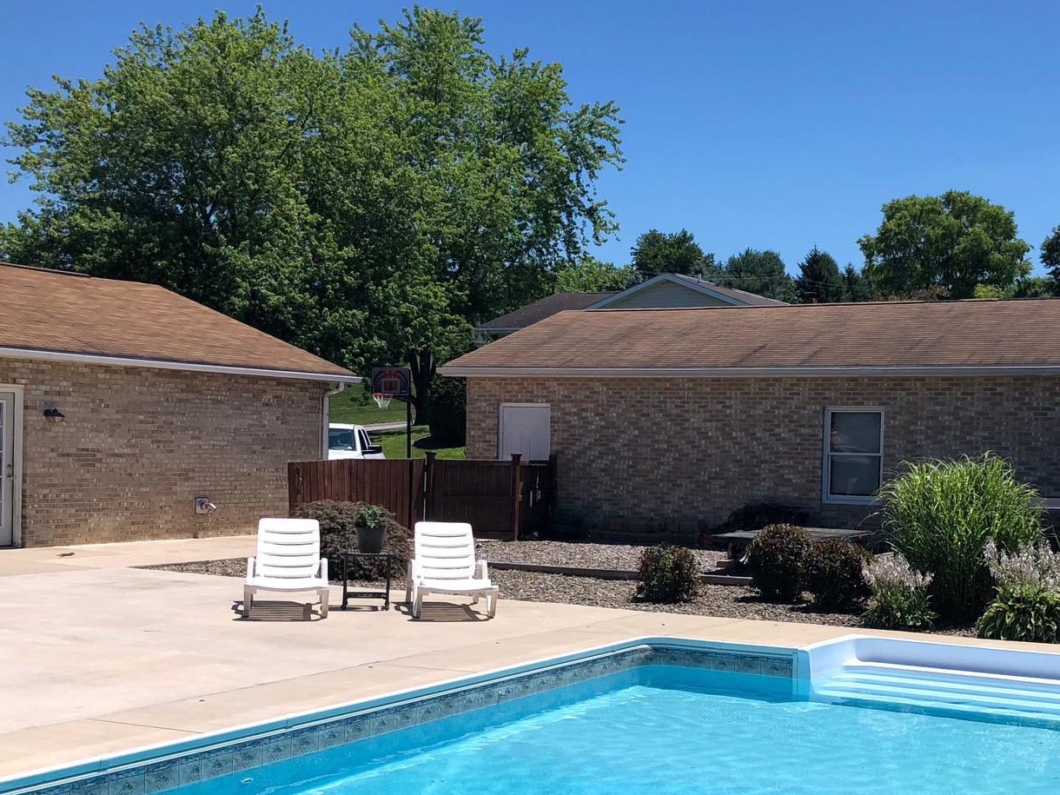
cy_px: 510
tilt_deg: -1.9
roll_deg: -1.5
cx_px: 671
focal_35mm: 47
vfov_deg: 30.7
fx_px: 1439
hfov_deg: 40.1
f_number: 1.8
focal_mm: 3.99
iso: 25
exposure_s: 1/3690
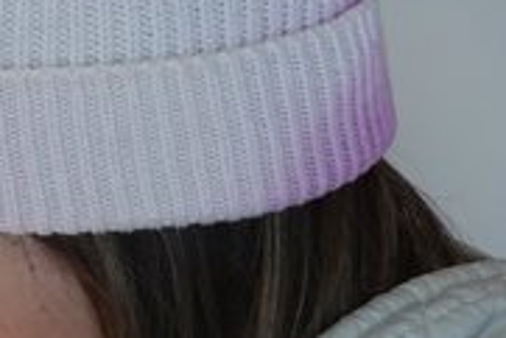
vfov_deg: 4.7
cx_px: -313
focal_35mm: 293
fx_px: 4121
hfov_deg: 6.9
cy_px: 517
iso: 800
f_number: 4
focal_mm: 30.26
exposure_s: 1/40
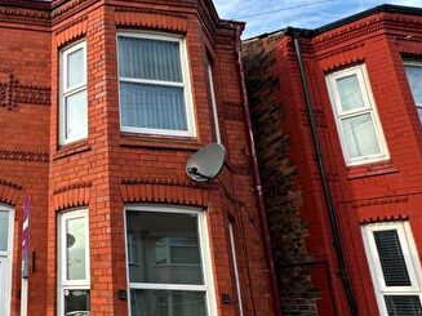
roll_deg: -2.7
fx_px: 366
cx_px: 30
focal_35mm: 30
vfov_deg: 46.2
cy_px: 204
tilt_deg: +15.5
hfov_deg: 51.7
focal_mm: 2.22
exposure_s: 1/453
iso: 40
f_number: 2.2
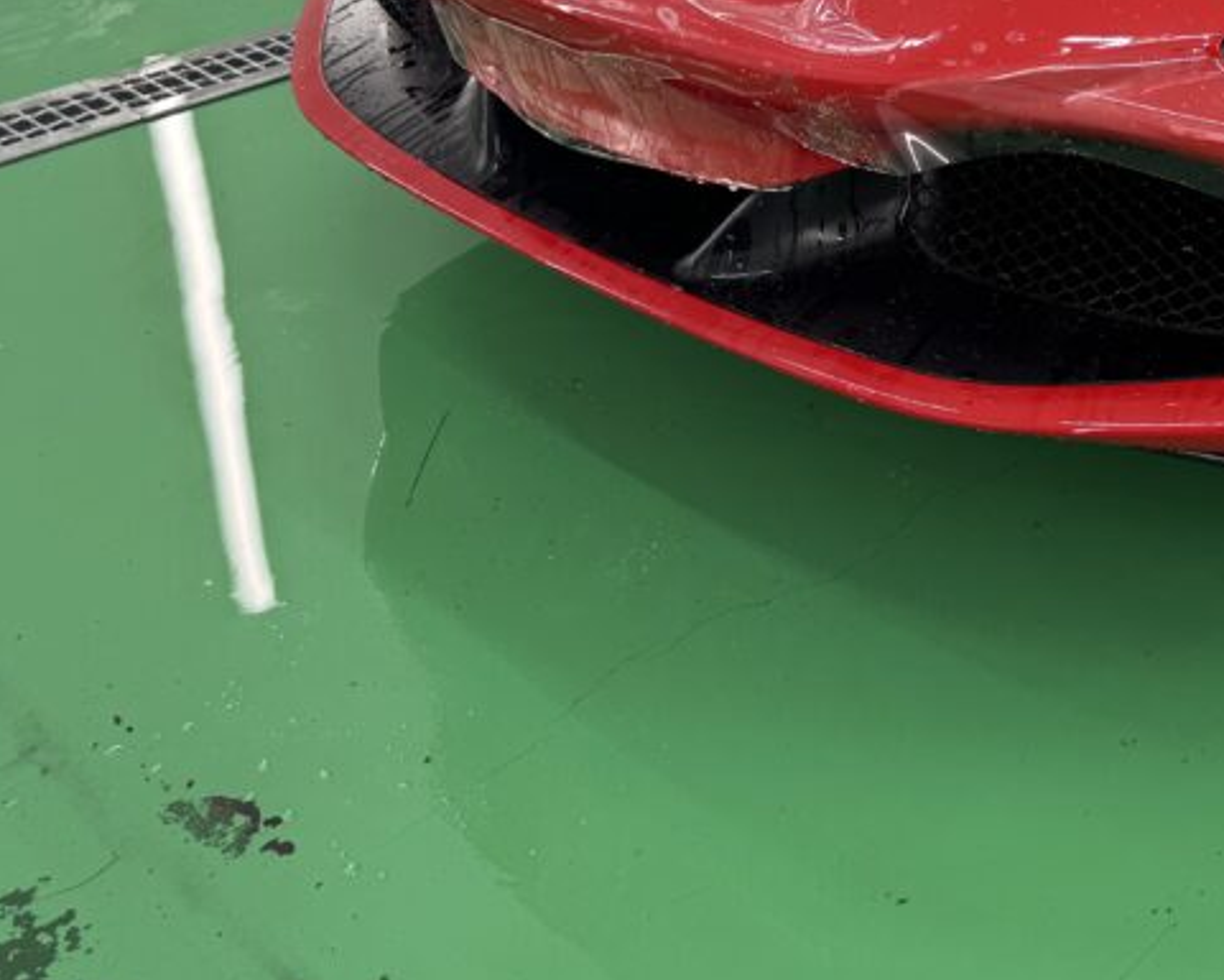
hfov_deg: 33.9
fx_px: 1811
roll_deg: -3.1
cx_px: 1242
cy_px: 28
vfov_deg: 28.6
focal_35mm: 50
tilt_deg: -22.2
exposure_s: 1/125
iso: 64
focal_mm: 6.76
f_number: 1.78
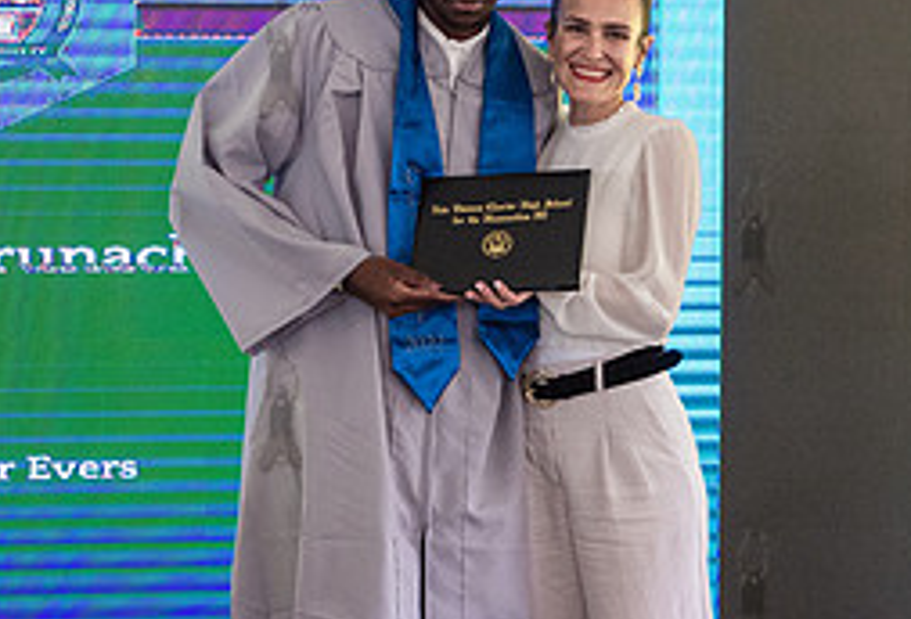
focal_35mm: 95
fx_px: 2419
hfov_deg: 21.3
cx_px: 437
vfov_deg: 14.6
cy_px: 319
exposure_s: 1/800
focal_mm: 36
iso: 2500
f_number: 4
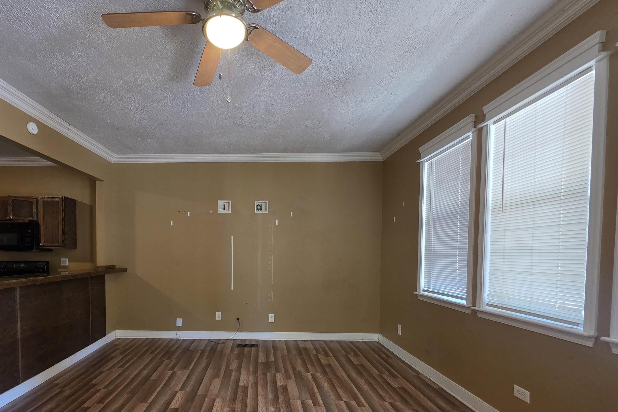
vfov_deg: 68.8
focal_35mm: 17
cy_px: 269
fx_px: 292
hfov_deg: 91.9
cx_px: 244
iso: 320
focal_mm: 2.2
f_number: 1.9
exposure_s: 1/60
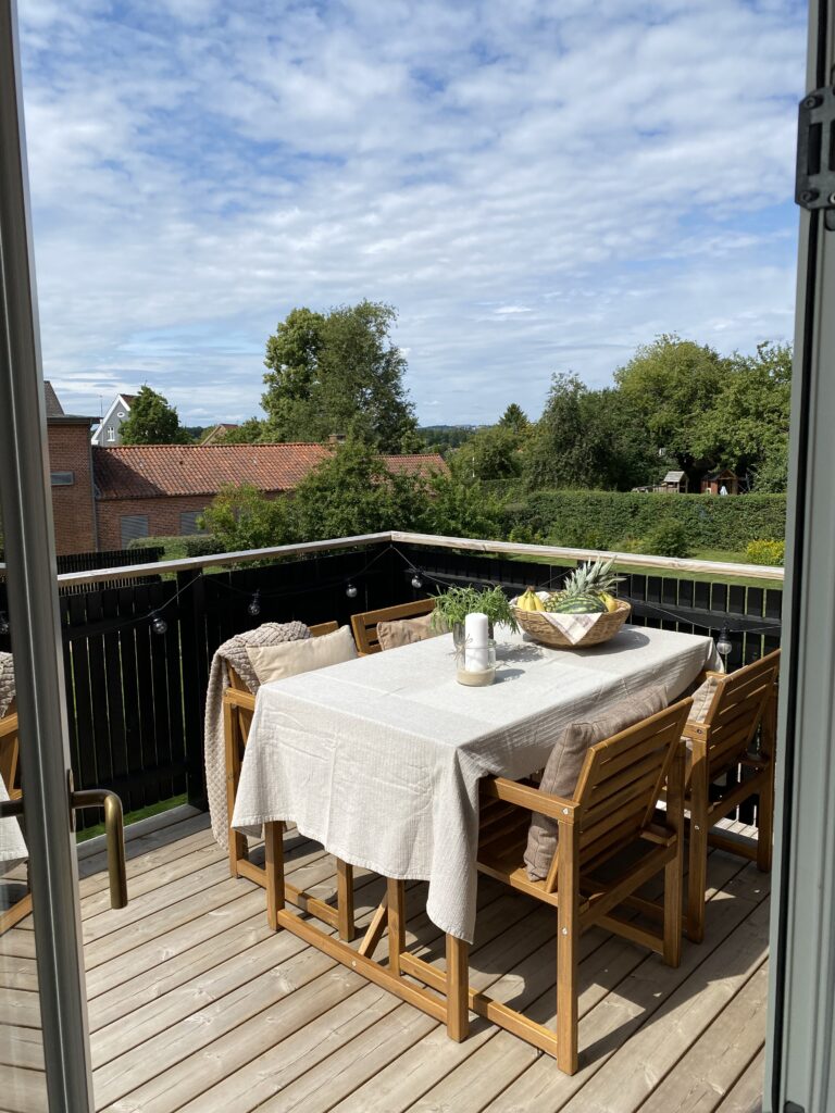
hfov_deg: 53.1
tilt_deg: -6.9
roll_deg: +1.8
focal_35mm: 26
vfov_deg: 67.3
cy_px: 556
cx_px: 418
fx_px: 836
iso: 32
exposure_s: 1/4115
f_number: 1.8
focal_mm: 4.25
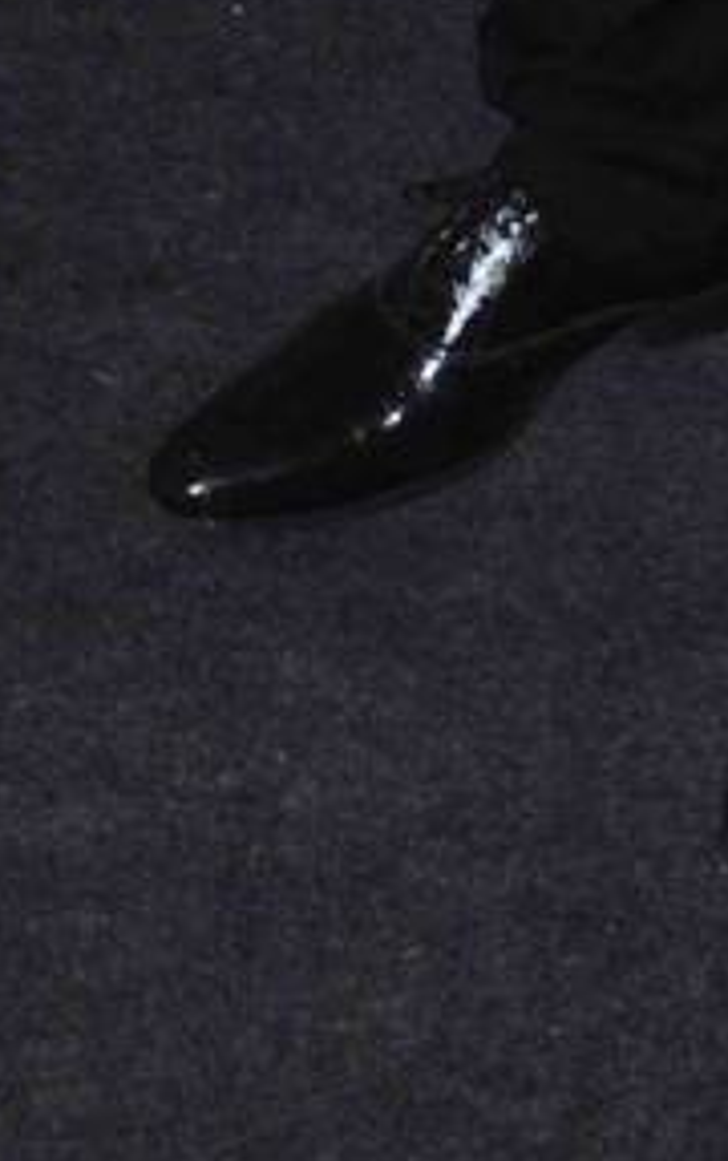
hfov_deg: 8.6
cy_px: -2002
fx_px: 4845
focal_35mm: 153
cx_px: 487
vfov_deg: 10.7
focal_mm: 18
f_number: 9
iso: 500
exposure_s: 1/200
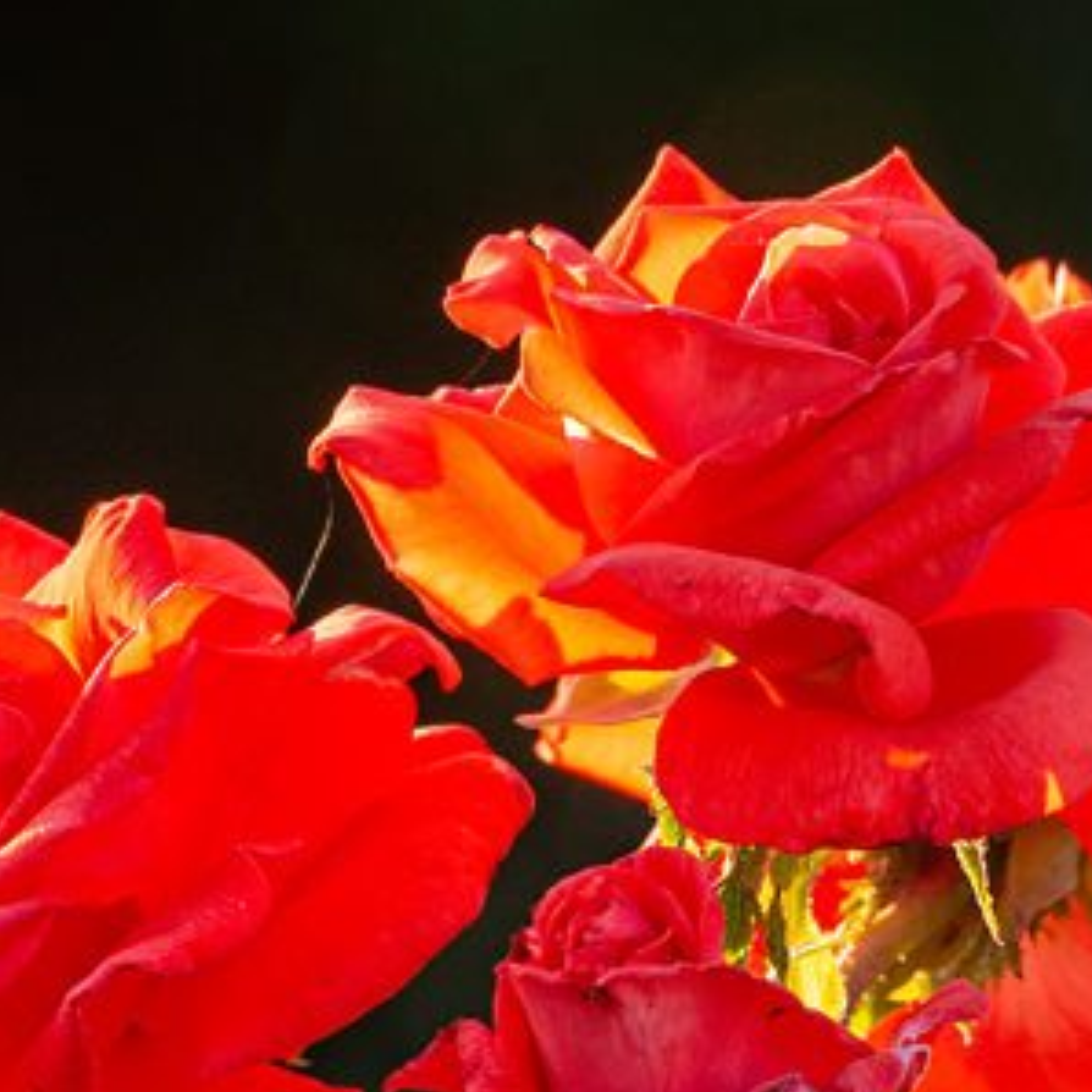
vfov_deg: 1.4
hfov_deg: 1.4
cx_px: 315
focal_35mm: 1234
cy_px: 1330
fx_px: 44042
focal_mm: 240
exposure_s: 1/100
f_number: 8
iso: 280
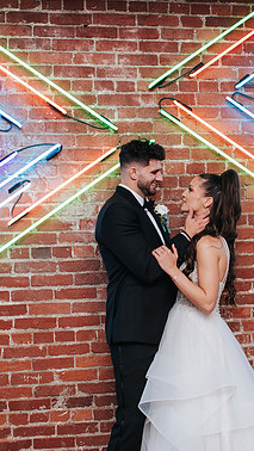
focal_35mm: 58
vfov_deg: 36.0
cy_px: 218
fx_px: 694
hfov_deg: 20.6
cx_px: 181
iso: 560
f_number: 2.8
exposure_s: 1/125
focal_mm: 35
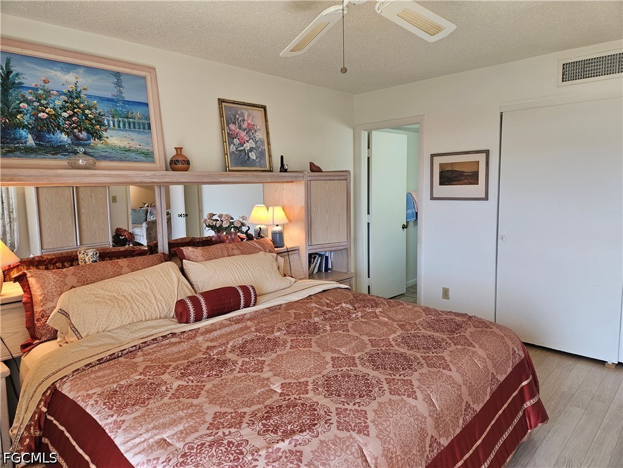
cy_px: 234
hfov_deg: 73.9
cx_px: 312
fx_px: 414
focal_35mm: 23
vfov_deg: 58.9
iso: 125
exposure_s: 1/120
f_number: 1.8
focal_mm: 5.4
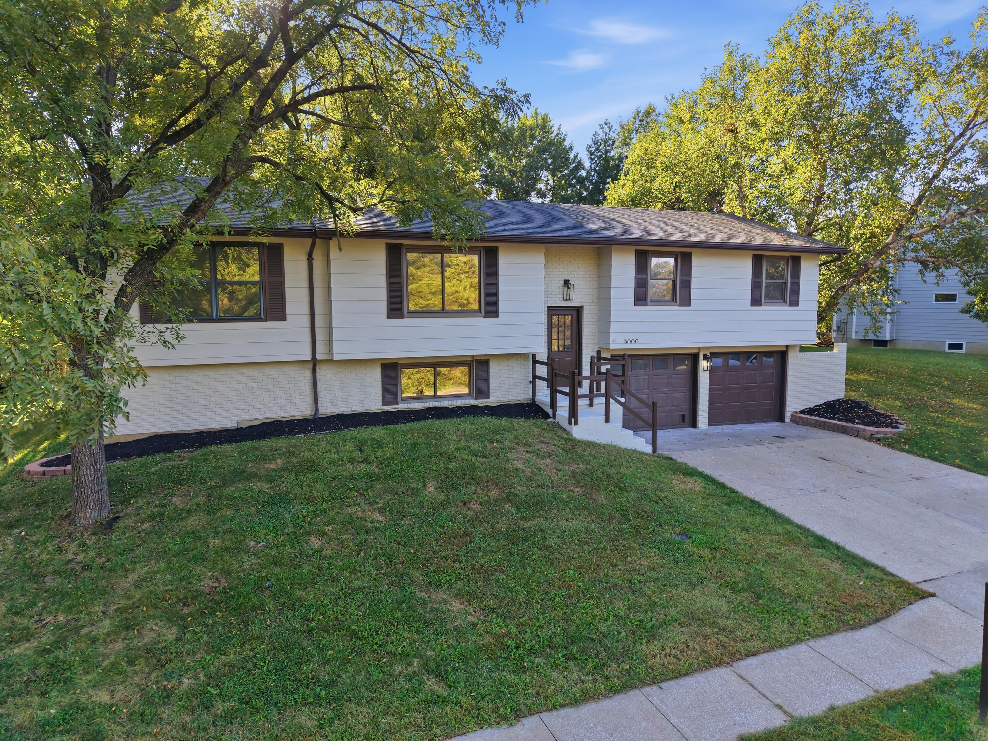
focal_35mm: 24
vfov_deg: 56.8
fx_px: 685
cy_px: 370
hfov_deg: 71.6
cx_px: 494
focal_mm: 8.7
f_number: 1.8
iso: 400
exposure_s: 1/1600
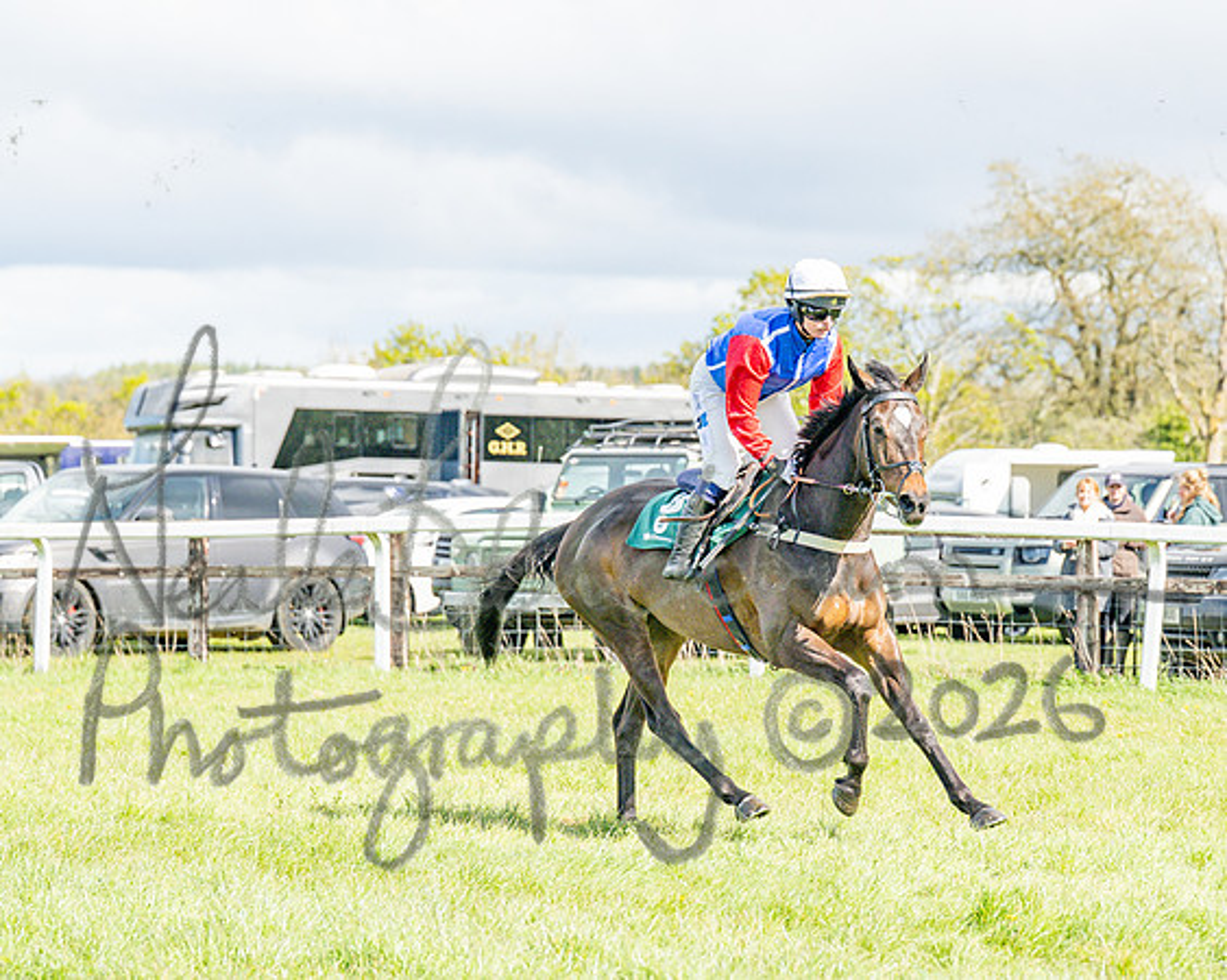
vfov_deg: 8.9
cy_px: 490
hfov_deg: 11.1
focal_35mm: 174
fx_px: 6299
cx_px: 737
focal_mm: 103
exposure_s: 1/2500
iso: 200
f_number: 4
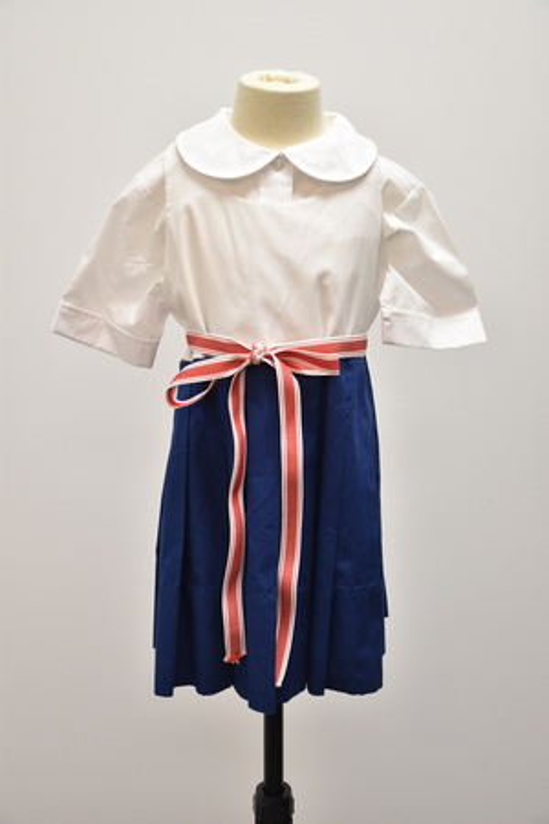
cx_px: 274
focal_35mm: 48
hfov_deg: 28.1
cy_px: 412
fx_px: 1098
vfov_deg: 41.1
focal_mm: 32
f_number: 4.5
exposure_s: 1/100
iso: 1000
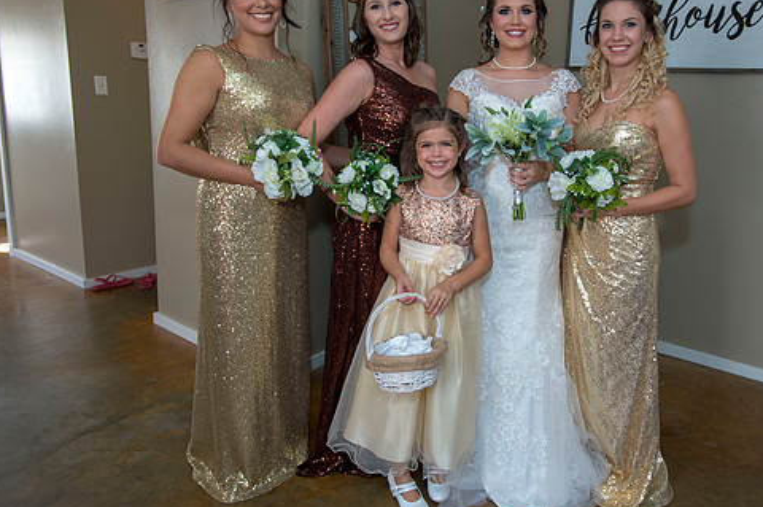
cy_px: 211
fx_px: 614
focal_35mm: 29
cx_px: 453
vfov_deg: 44.7
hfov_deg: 63.2
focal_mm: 24
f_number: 3.5
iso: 1250
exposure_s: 1/160
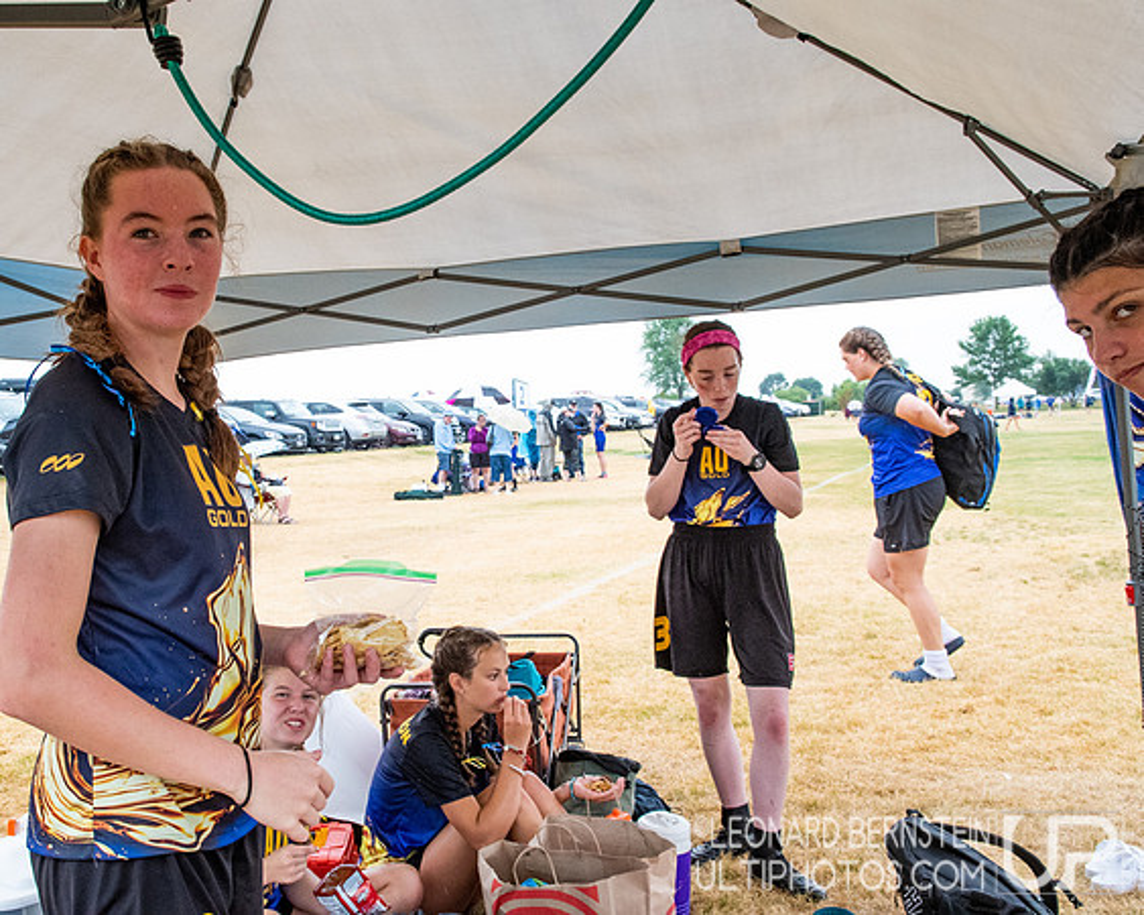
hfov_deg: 47.7
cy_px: 448
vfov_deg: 39.2
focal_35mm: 38
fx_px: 1283
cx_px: 444
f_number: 7.1
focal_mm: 22
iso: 1600
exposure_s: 1/500
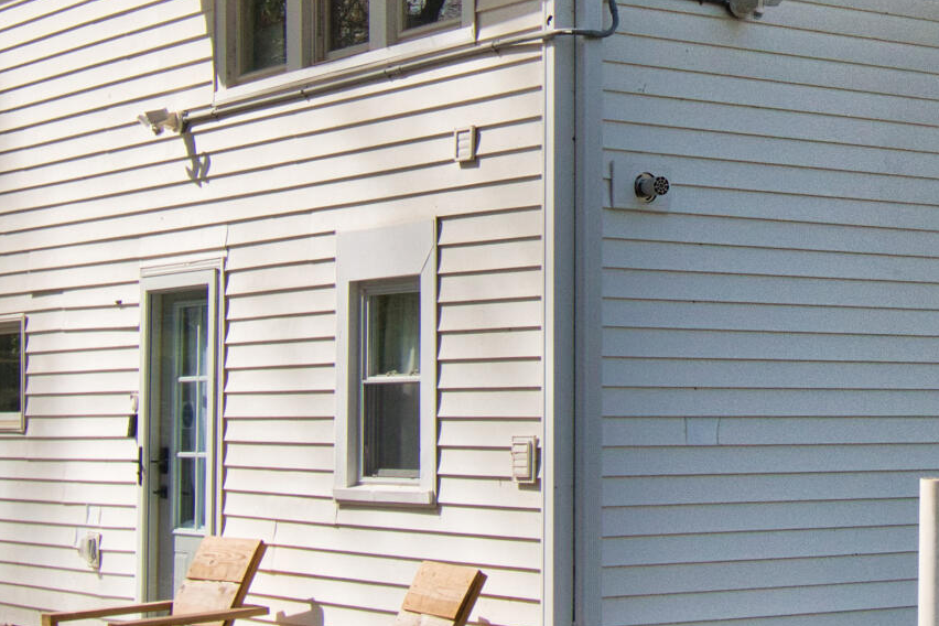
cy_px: 83
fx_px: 2341
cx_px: 875
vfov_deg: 15.1
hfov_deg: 22.1
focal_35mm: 90
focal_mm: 17
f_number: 8
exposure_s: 1/1600
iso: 640
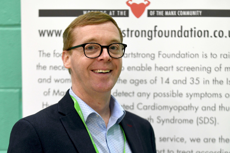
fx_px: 977
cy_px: 76
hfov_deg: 13.4
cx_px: 115
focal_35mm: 153
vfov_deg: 9.0
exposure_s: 1/100
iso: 1000
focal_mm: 102
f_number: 2.8
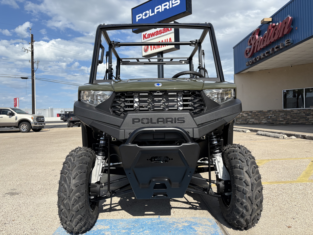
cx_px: 156
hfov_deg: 67.3
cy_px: 118
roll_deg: +1.9
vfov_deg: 53.1
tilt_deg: +0.7
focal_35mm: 26
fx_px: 235
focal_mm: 5.96
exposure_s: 1/3448
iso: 50
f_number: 1.6
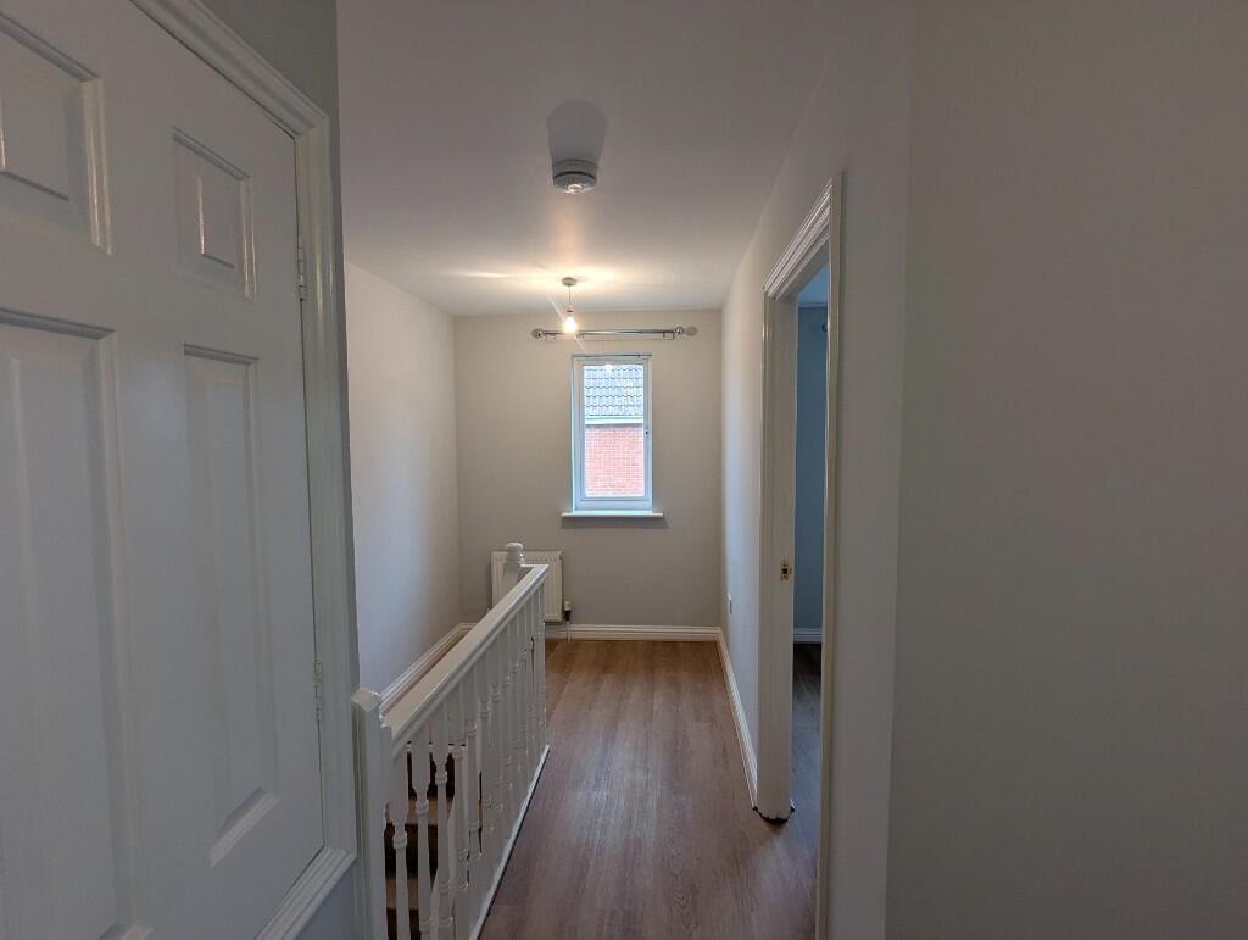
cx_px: 624
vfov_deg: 78.2
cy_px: 470
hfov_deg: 94.4
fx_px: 578
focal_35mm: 16
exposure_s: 1/100
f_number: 2.2
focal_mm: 2.35
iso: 90
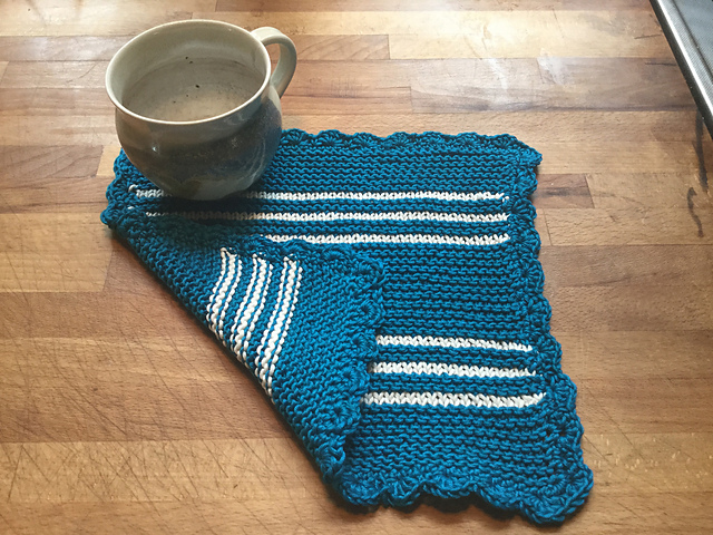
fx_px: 639
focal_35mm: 31
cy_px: 268
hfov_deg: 58.4
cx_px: 356
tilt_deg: -56.6
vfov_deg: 45.4
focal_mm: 3.3
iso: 64
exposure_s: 1/30
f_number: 2.4
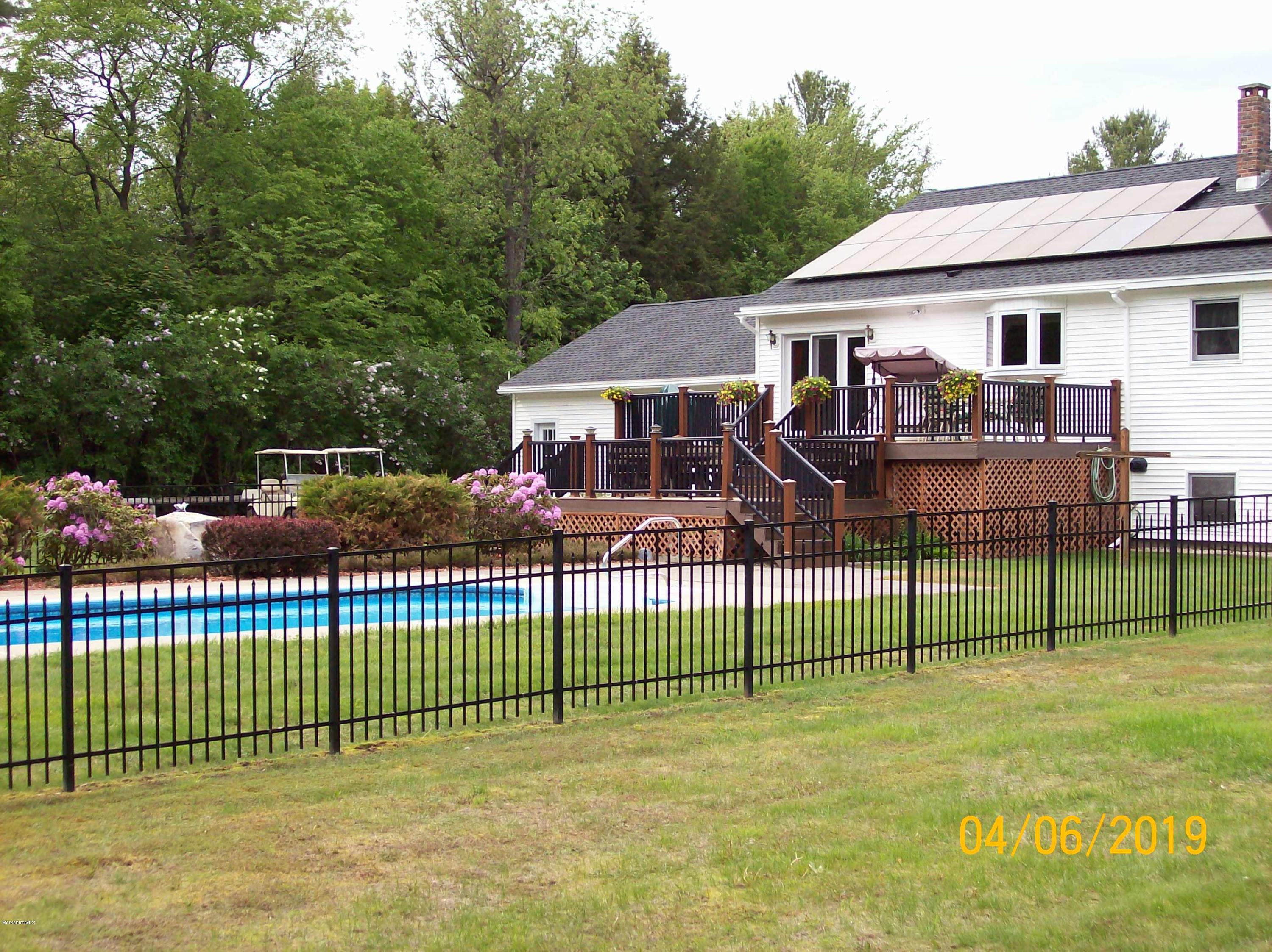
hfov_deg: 34.4
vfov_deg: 26.1
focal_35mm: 56
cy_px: 476
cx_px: 636
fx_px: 2057
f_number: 3.4
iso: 80
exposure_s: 1/307
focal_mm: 9.4
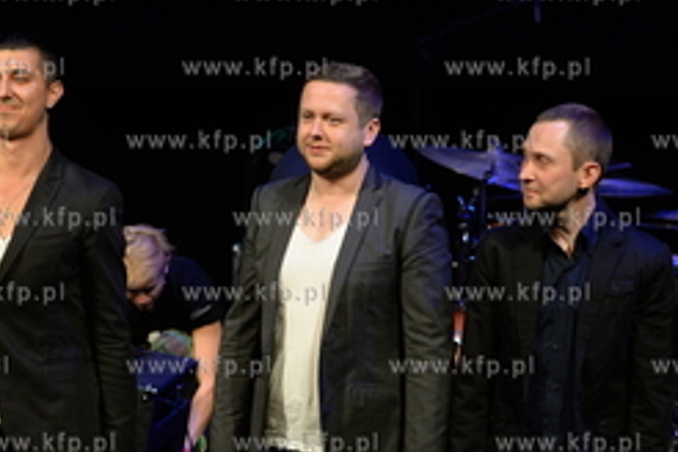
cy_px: 255
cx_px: 402
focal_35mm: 114
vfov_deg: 12.0
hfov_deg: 17.9
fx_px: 2147
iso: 800
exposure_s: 1/200
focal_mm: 70
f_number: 2.8
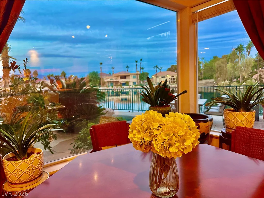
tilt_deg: -5.5
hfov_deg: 71.6
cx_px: 132
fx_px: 183
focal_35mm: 24
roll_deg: +1.9
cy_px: 99
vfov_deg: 56.8
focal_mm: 6.86
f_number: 1.78
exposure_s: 1/60
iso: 400
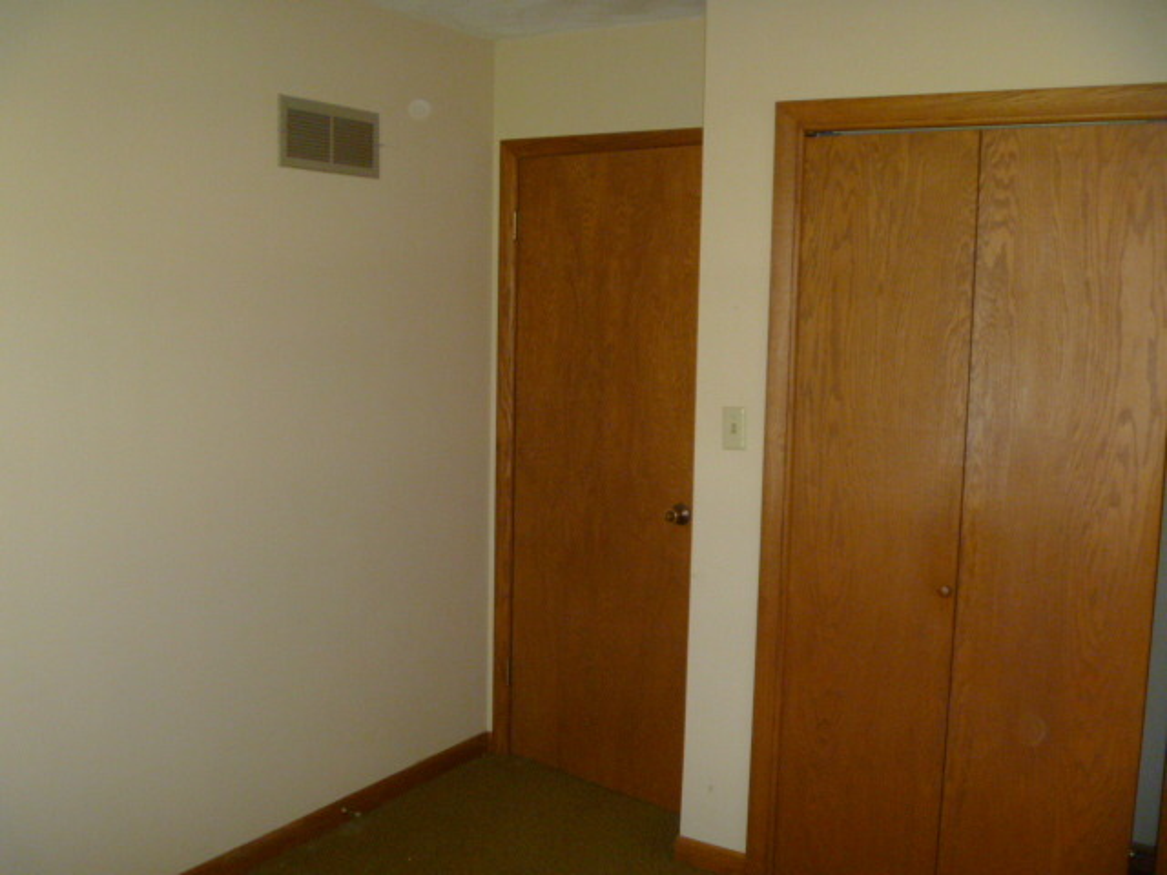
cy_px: 438
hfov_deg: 52.6
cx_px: 584
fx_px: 1180
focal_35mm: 35
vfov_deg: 40.7
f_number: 3.5
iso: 320
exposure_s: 1/30
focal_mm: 6.3
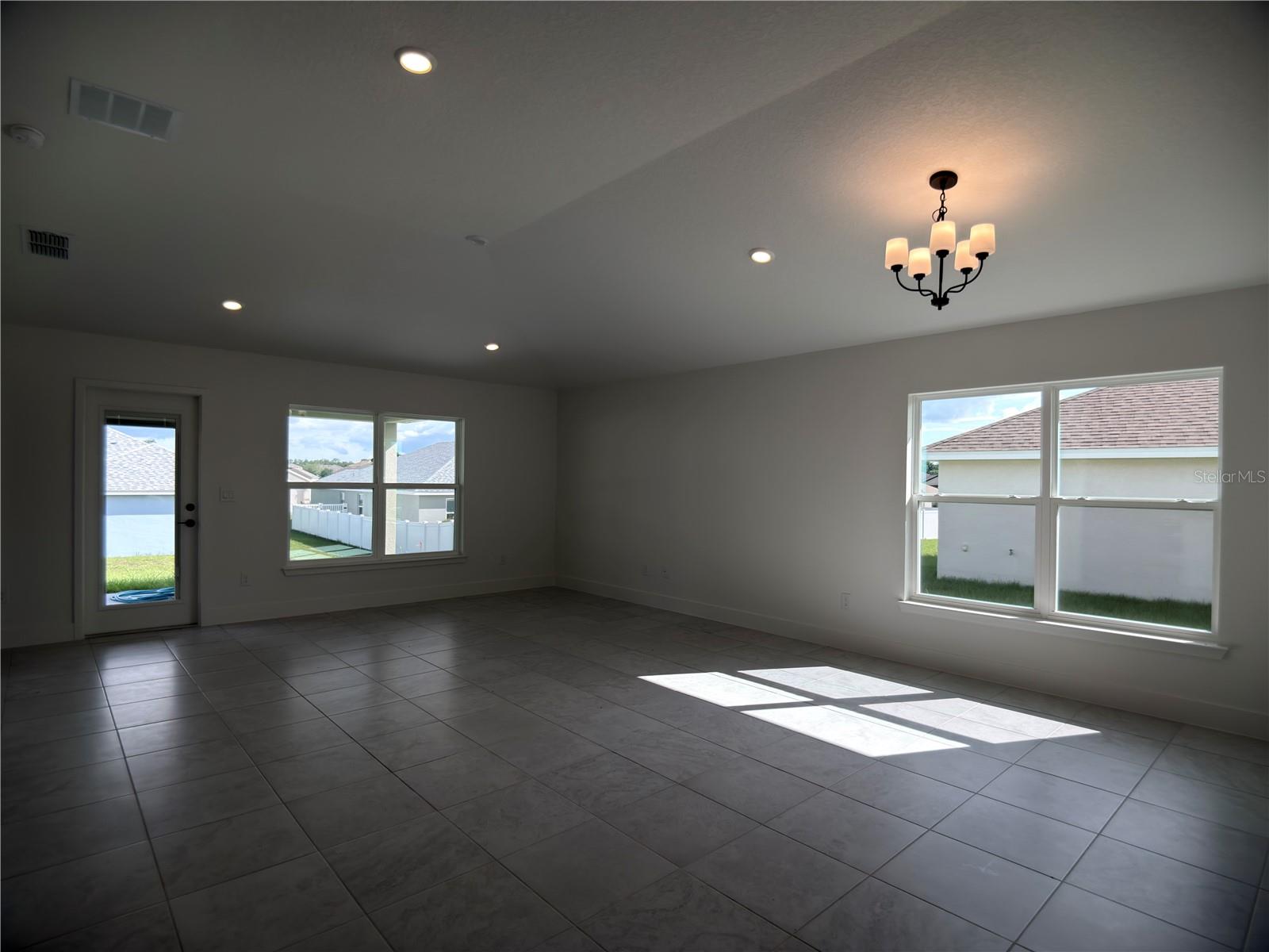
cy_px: 476
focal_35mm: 24
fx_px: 880
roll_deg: -0.2
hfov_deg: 71.6
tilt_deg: -0.3
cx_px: 634
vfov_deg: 56.8
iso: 80
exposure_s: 1/1040
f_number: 1.78
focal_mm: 6.76
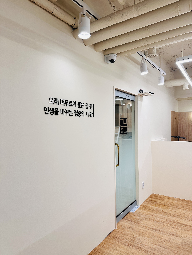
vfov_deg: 71.6
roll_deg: +0.0
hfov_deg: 56.8
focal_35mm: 24
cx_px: 96
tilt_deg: -0.3
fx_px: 177
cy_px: 128
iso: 64
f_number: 1.78
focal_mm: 6.86
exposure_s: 1/215
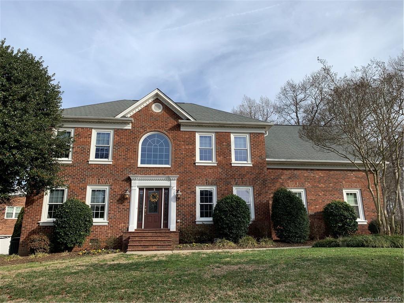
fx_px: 303
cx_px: 202
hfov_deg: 67.3
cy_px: 152
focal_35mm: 26
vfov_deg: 53.1
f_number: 1.8
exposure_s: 1/2033
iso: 25
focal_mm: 4.25
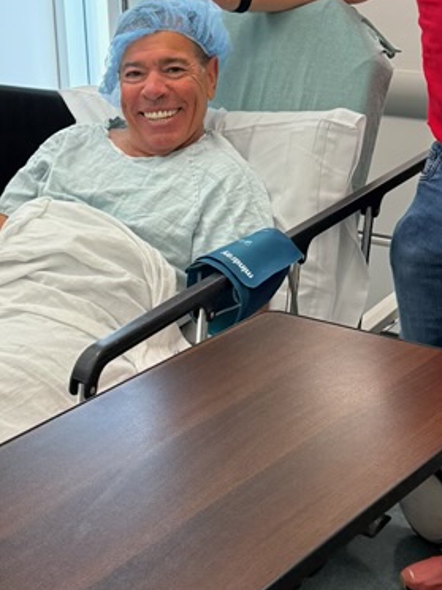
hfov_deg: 22.2
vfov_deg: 29.3
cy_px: 214
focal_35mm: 66
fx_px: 1124
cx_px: 177
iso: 160
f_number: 1.78
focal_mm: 6.76
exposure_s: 1/230
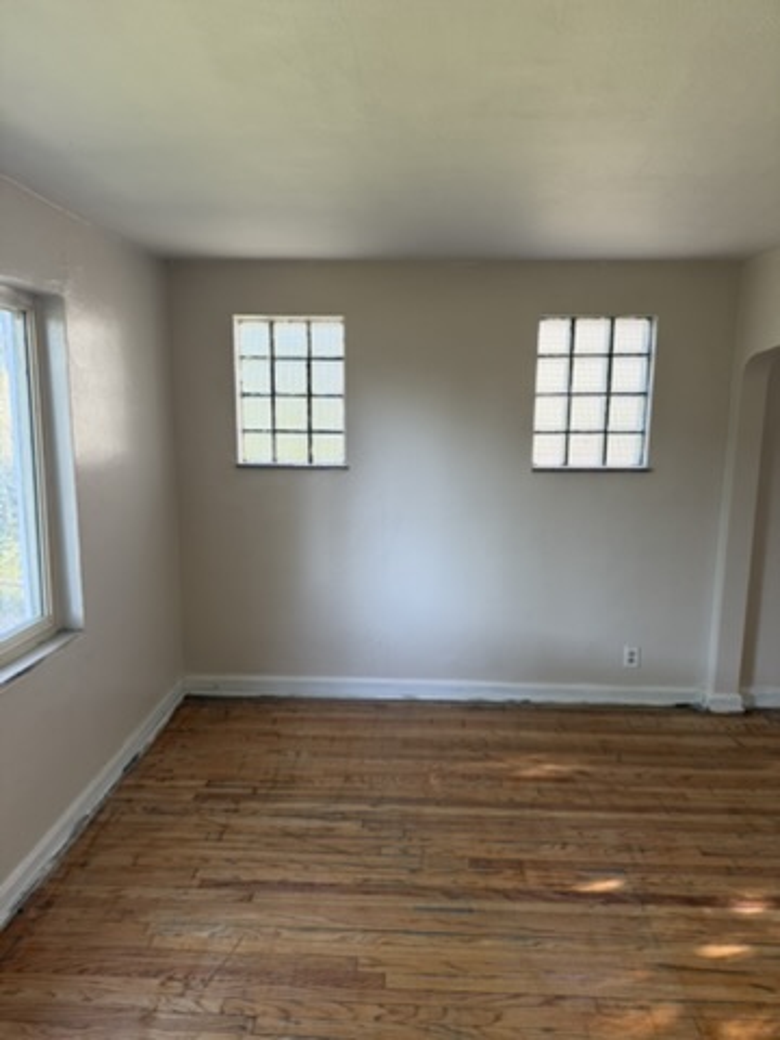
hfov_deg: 56.8
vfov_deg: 71.6
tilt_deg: -9.3
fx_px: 721
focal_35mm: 24
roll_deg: -0.1
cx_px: 390
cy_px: 520
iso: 125
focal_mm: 6.76
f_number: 1.78
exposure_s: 1/121
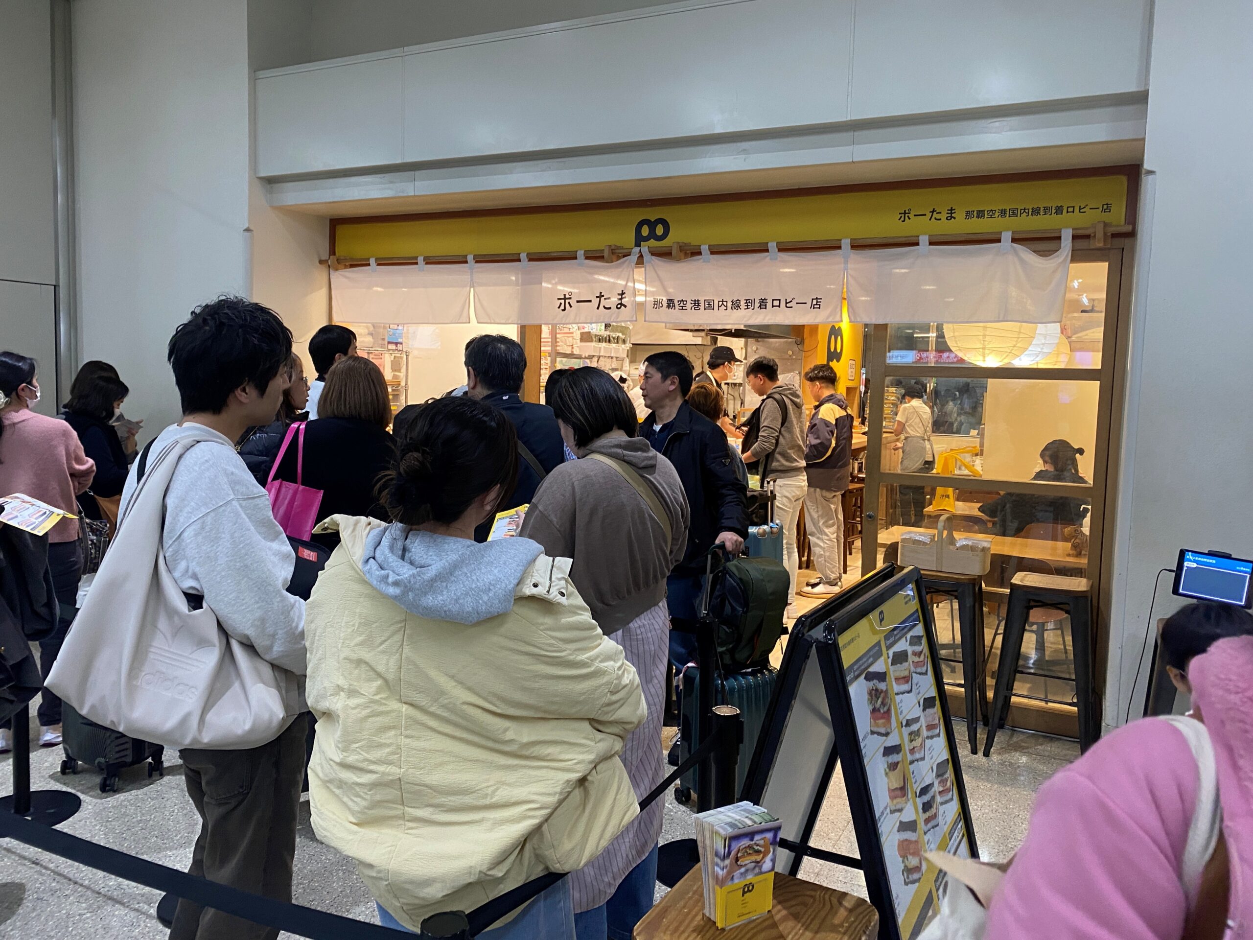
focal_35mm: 26
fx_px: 941
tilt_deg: -4.4
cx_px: 626
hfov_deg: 67.3
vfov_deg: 53.1
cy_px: 470
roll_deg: -1.4
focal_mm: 4.25
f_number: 1.8
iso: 160
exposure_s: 1/60
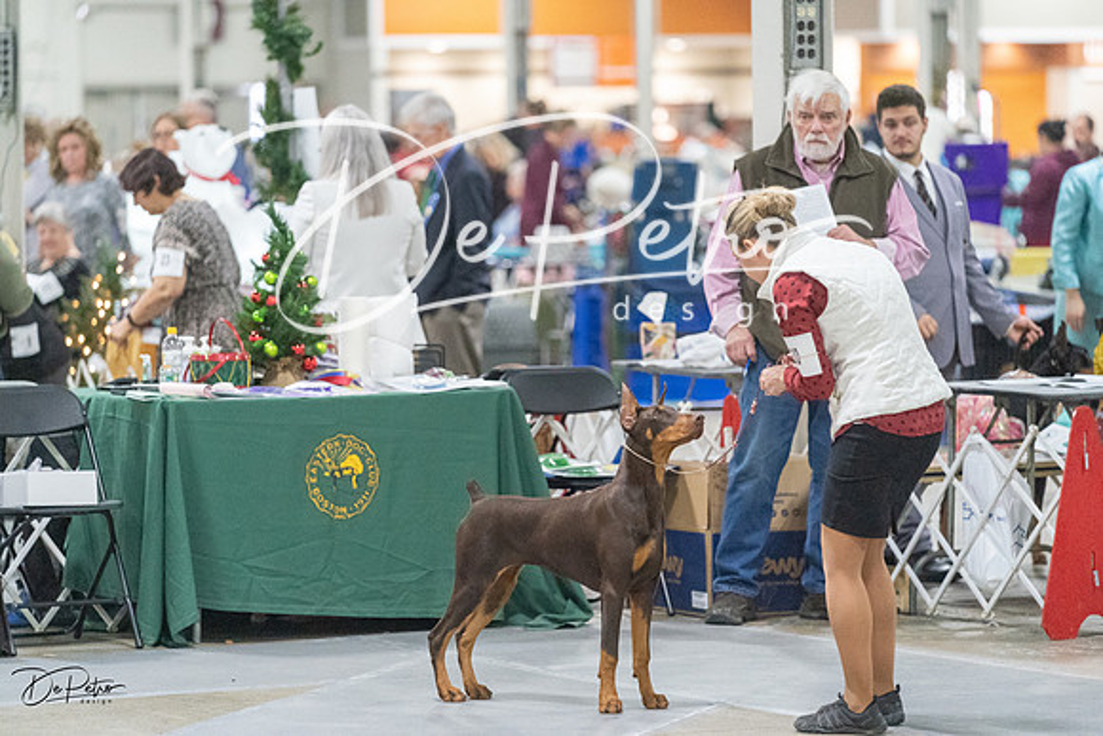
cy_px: 368
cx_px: 552
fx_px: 5577
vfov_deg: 7.5
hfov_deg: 11.3
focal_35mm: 182
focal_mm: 182
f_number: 3.2
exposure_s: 1/400
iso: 12800
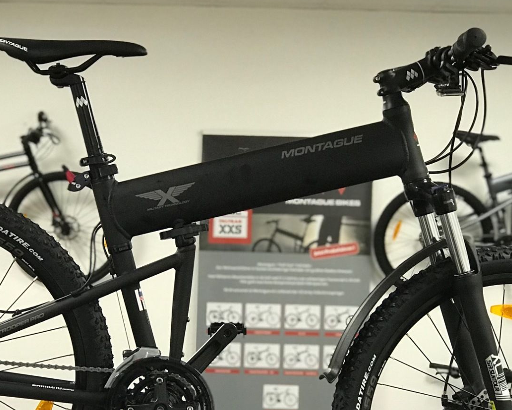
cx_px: 229
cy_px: 274
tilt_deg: -3.1
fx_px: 1561
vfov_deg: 14.9
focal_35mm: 103
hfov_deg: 18.6
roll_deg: -1.0
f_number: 2.8
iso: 160
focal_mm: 6.6
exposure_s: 1/50
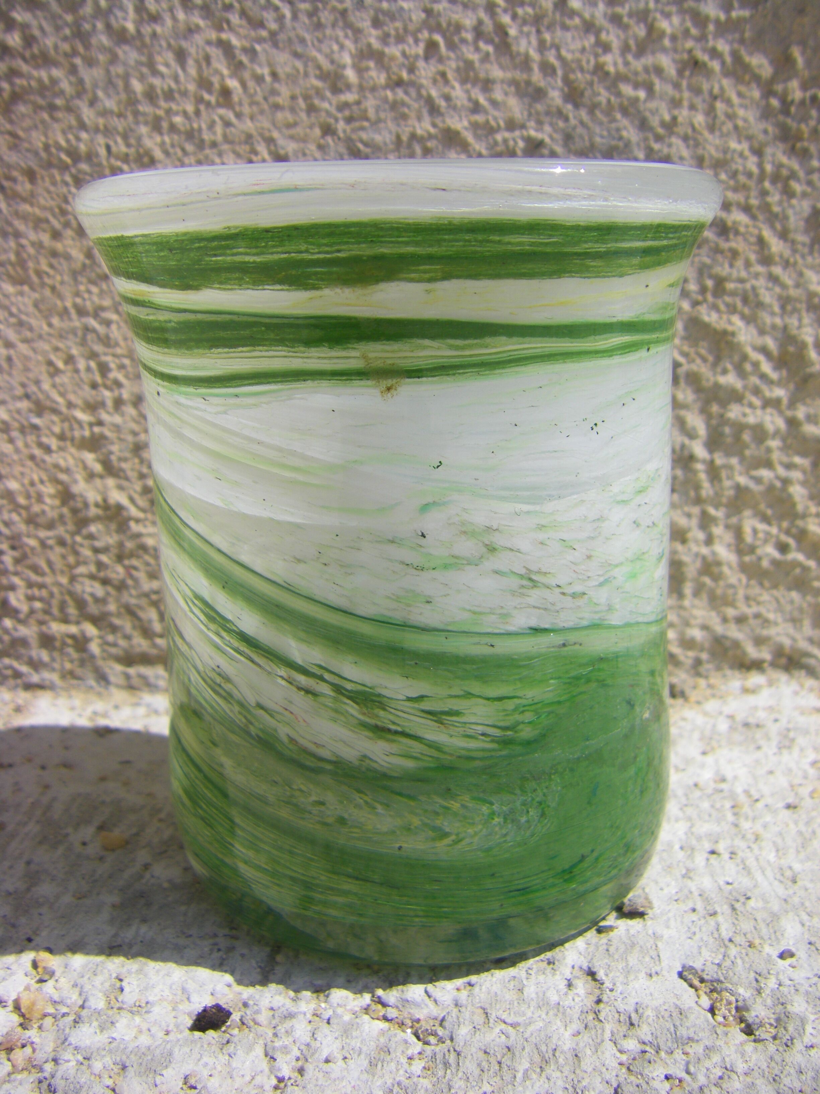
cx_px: 410
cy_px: 547
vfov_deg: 49.0
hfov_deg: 37.7
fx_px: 1200
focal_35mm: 38
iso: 64
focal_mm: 6.3
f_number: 7
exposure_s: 1/250
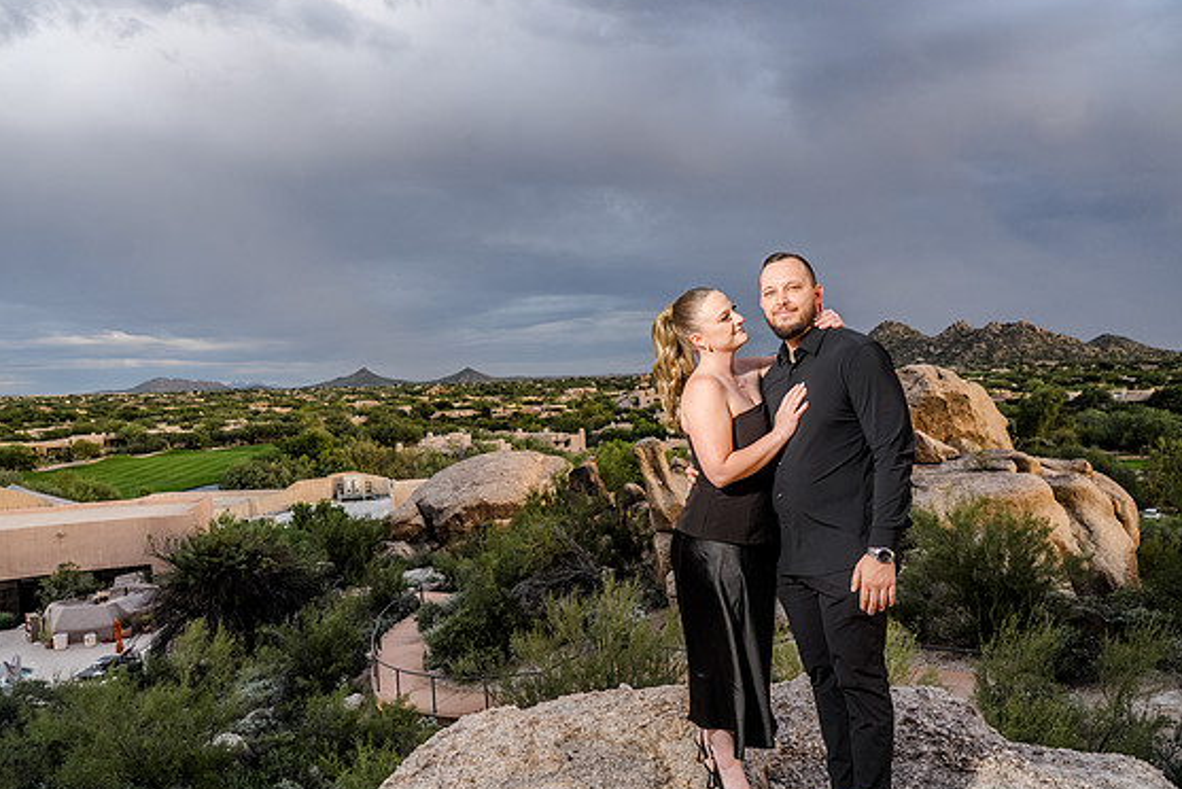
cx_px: 577
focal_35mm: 25
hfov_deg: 71.5
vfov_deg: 51.3
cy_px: 396
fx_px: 821
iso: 250
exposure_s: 1/250
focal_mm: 24
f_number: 5.6
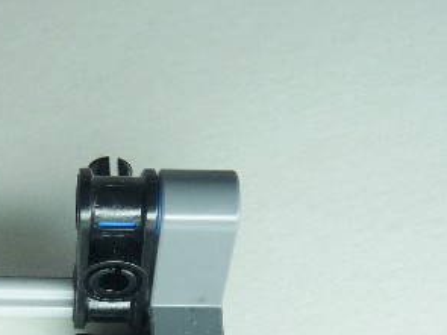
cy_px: 308
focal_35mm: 95
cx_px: 52
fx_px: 1226
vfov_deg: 15.4
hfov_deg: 20.3
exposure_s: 1/60
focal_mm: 6.2
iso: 100
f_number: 3
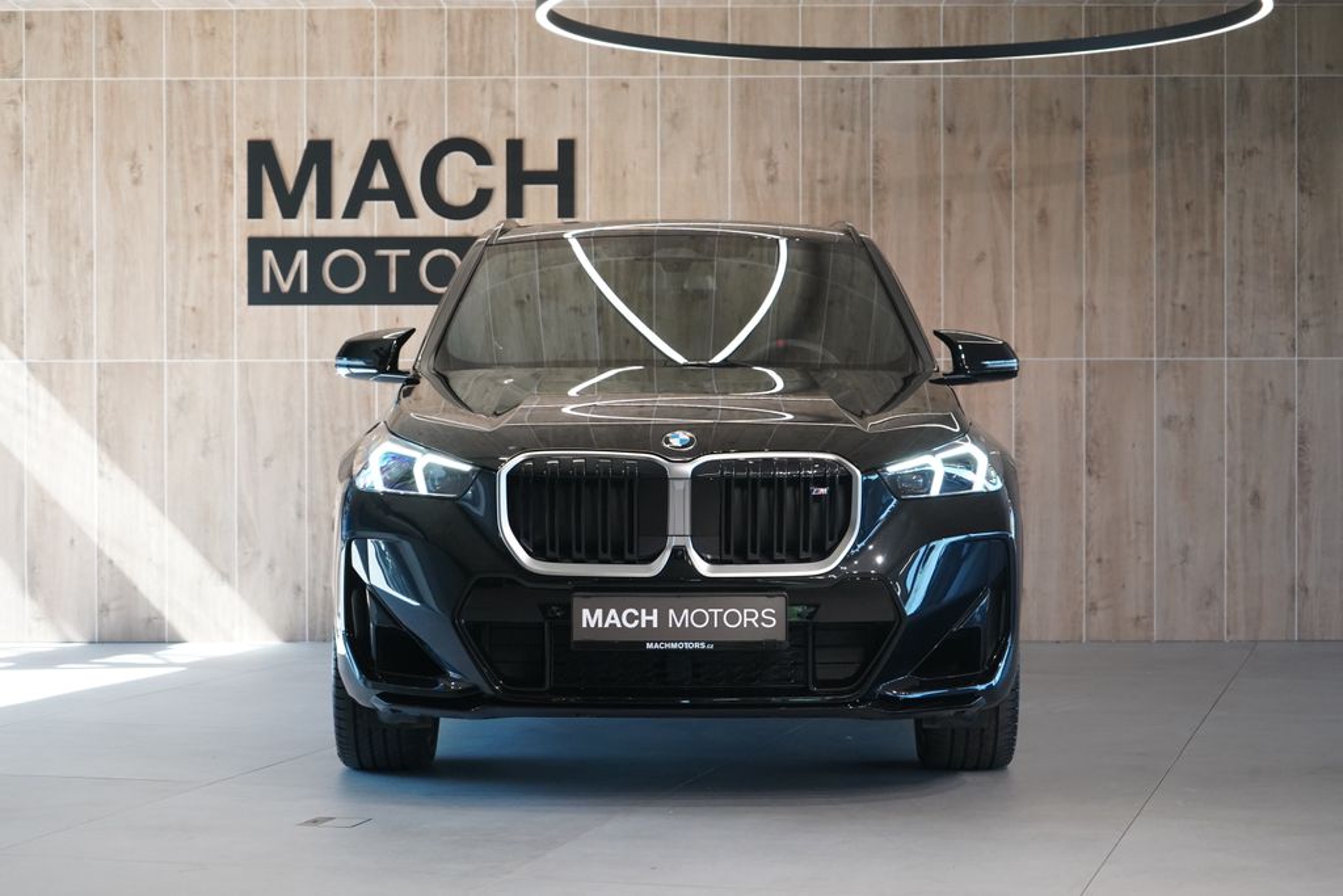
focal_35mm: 70
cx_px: 672
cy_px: 448
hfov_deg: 28.8
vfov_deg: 19.5
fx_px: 2612
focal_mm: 70
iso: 4000
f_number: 5.6
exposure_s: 1/160
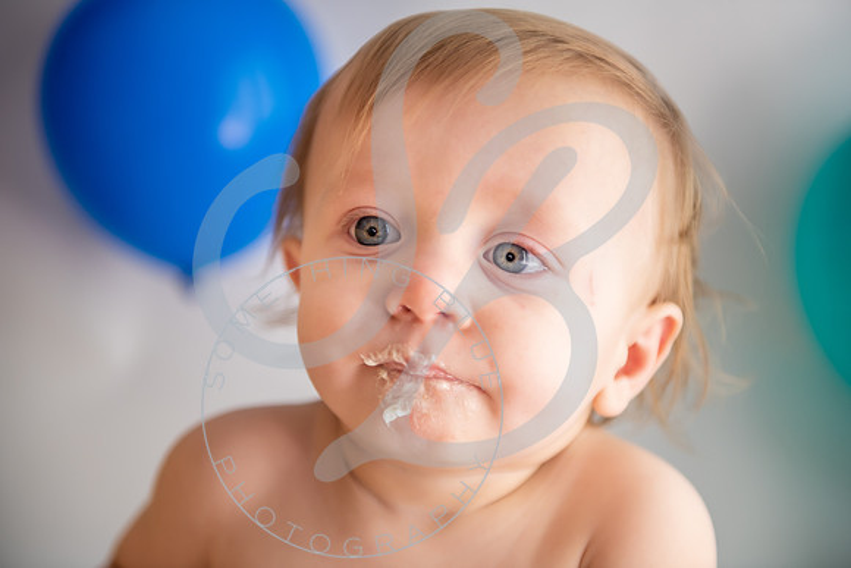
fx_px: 1655
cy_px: 284
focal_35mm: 70
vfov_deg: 19.5
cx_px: 426
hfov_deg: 28.8
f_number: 2.8
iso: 320
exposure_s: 1/200
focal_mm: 70
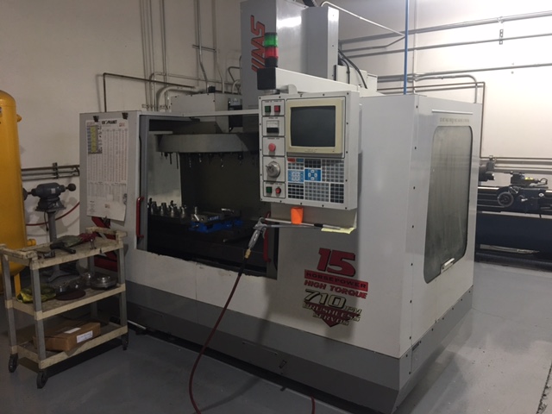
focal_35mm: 29
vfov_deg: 48.2
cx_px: 276
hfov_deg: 61.7
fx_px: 462
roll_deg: +0.9
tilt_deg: -7.7
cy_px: 207
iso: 50
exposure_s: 1/15
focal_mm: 4.15
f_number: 2.2
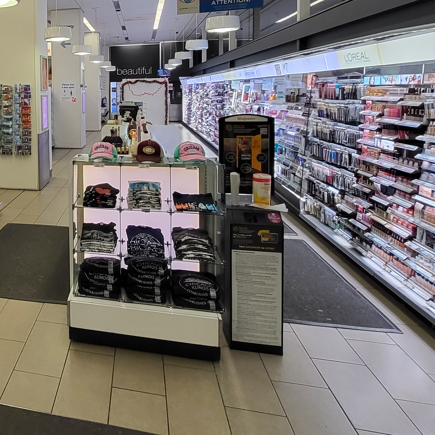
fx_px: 412
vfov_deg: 53.5
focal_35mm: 29
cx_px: 0
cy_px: 118
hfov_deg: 46.6
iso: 125
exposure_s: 1/60
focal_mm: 1.74
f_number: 2.2
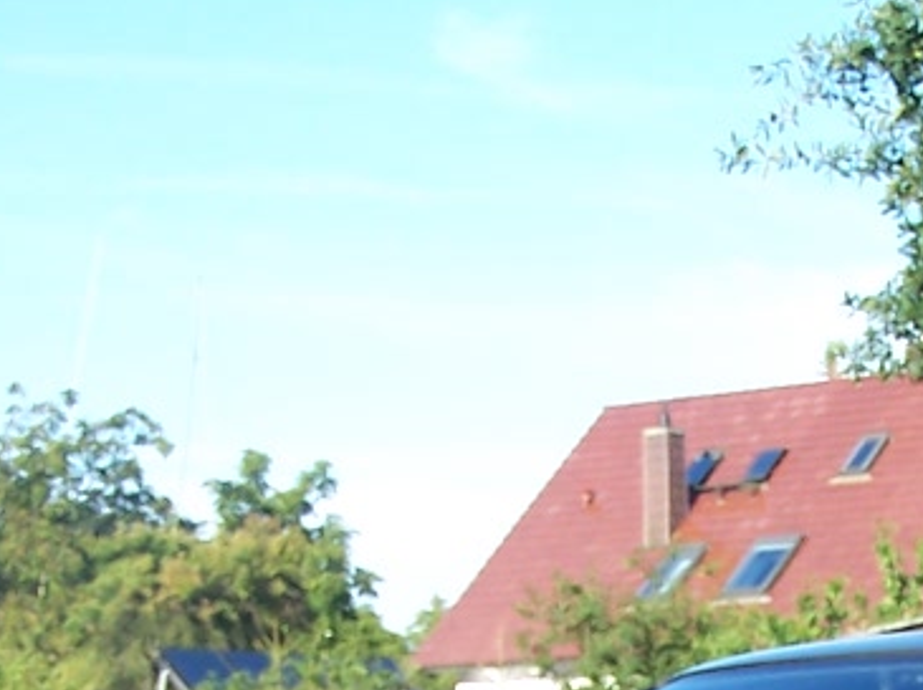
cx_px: 915
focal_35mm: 158
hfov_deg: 12.4
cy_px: 1069
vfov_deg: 9.1
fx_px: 4209
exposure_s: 1/350
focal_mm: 8
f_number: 3.2
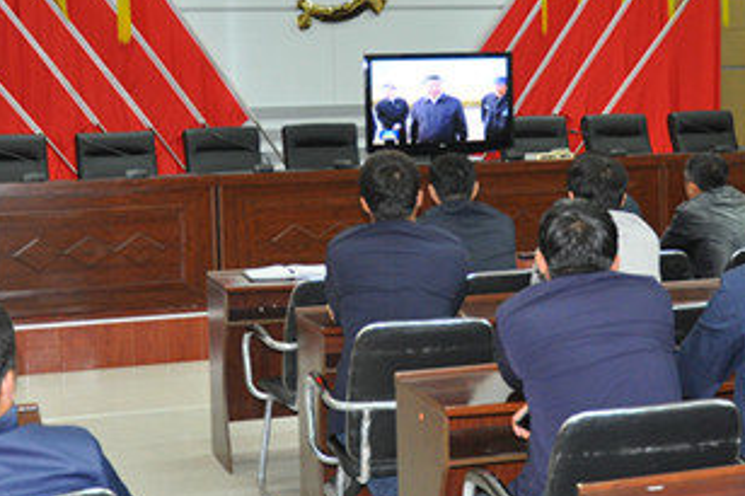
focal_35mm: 73
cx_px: 426
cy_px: 121
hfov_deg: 27.7
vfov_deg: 18.5
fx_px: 1509
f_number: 4
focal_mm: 25
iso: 800
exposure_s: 1/60
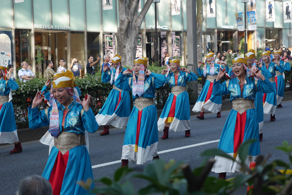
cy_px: 97
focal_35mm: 84
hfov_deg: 24.2
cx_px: 147
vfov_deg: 16.3
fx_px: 681
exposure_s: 1/125
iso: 320
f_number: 5.6
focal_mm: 40
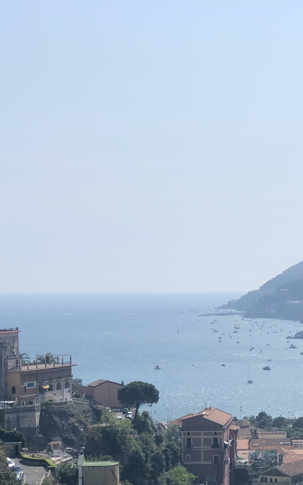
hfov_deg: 11.8
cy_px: 327
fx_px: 1440
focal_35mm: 109
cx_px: 345
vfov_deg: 19.0
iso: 20
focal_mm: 6.6
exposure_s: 1/1453
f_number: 2.8
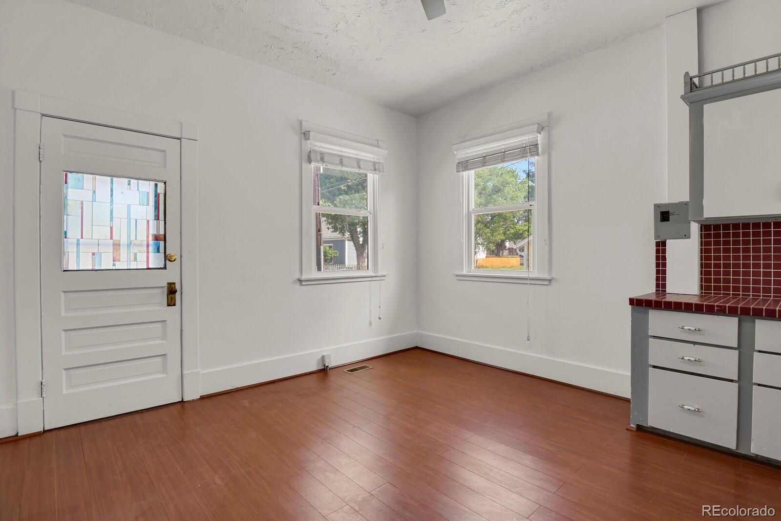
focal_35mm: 17
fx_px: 369
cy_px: 260
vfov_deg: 70.4
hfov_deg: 93.3
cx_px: 390
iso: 2500
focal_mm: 17
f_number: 8
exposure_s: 1/20
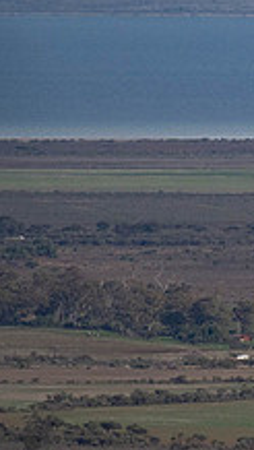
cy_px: 179
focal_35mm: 1434
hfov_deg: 0.8
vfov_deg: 1.5
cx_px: 564
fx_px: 17130
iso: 1250
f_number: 5.6
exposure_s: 1/8000
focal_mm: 500
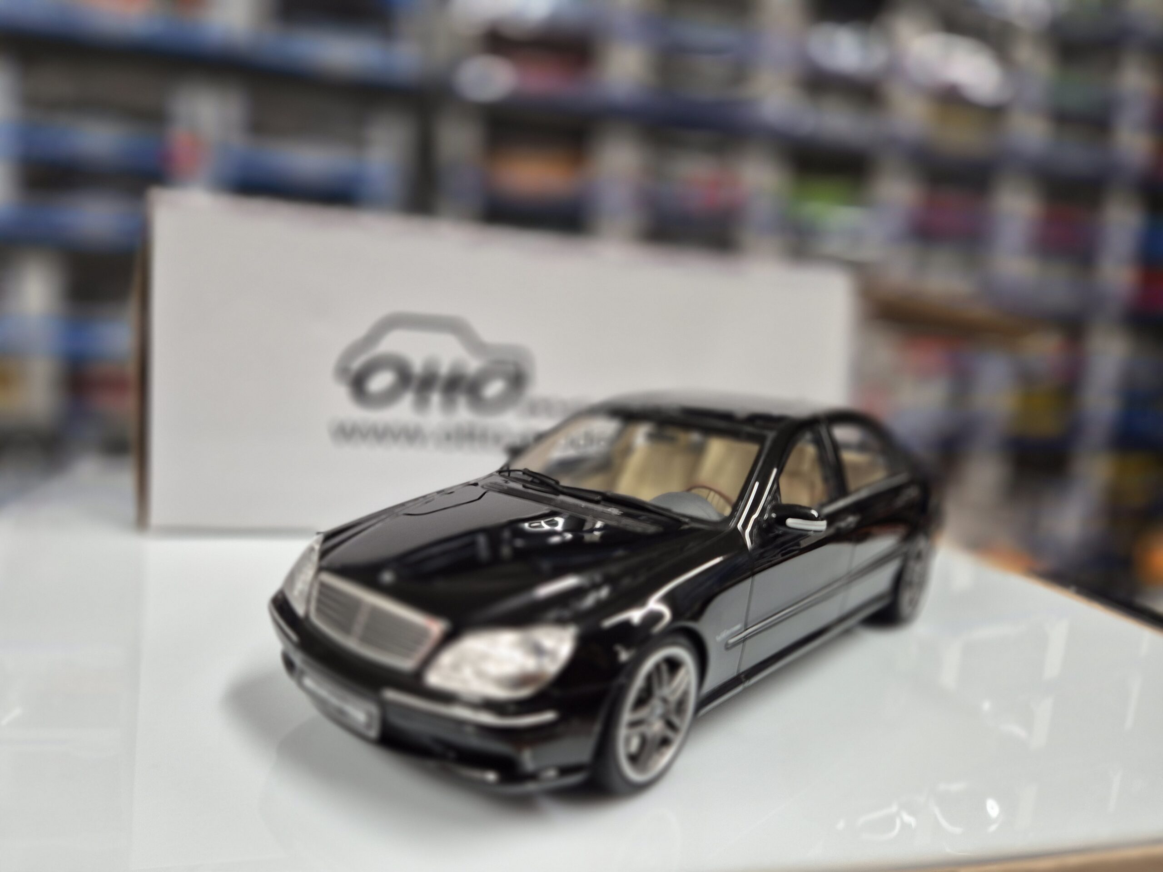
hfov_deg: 73.9
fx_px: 773
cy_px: 436
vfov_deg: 58.9
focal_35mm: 23
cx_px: 582
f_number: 1.8
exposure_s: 1/100
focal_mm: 5.4
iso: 200
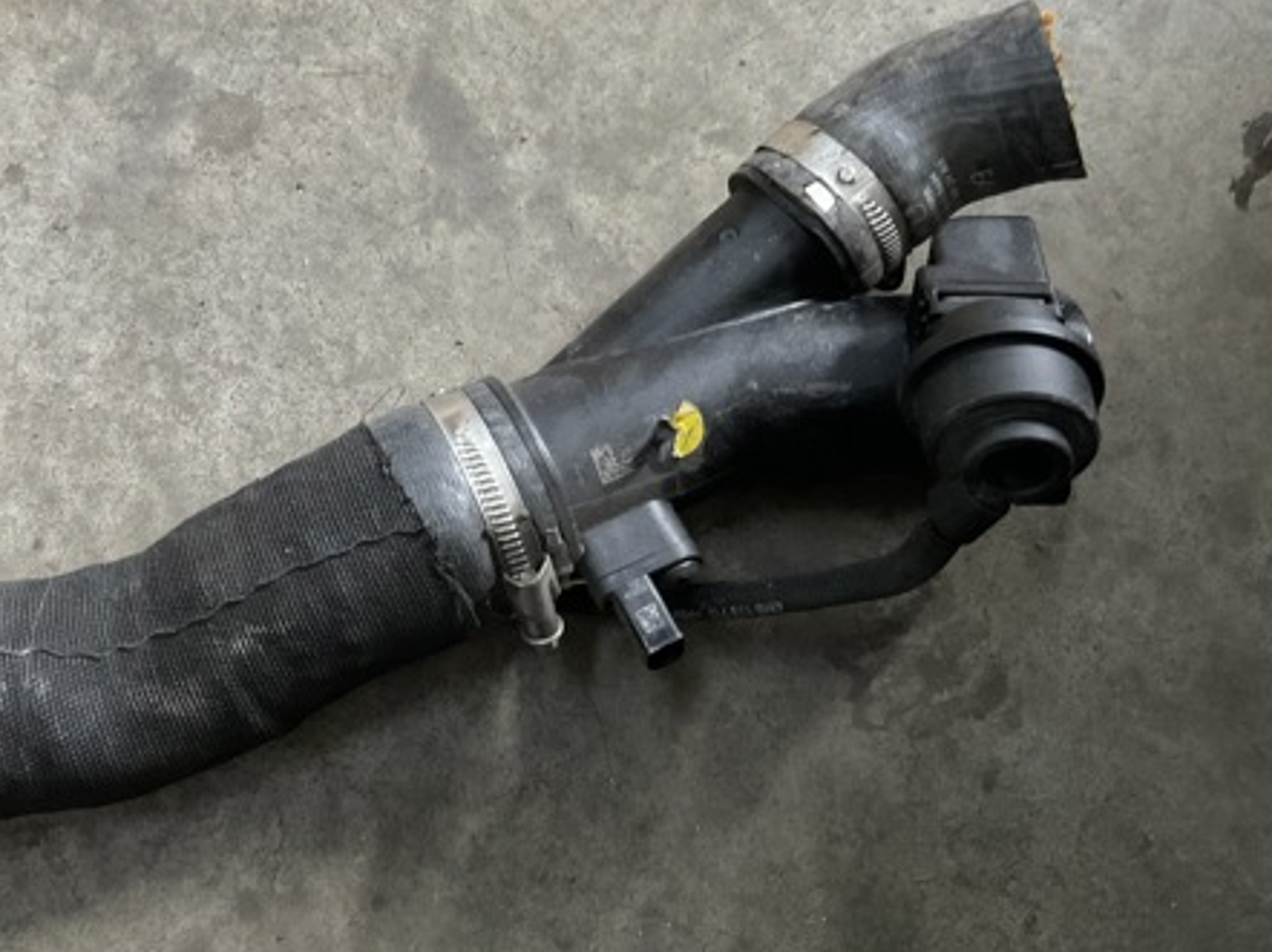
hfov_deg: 44.1
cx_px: 417
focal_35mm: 42
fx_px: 1542
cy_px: 311
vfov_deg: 34.0
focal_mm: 3
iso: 200
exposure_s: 1/33
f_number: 1.8
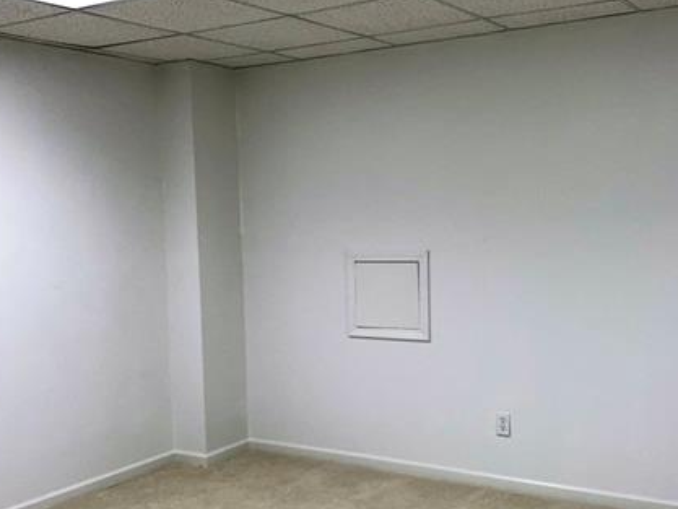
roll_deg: -0.4
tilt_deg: -5.5
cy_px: 304
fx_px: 842
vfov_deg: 33.5
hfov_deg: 43.8
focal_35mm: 43
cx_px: 366
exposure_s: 1/19
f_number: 1.8
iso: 20
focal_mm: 3.99
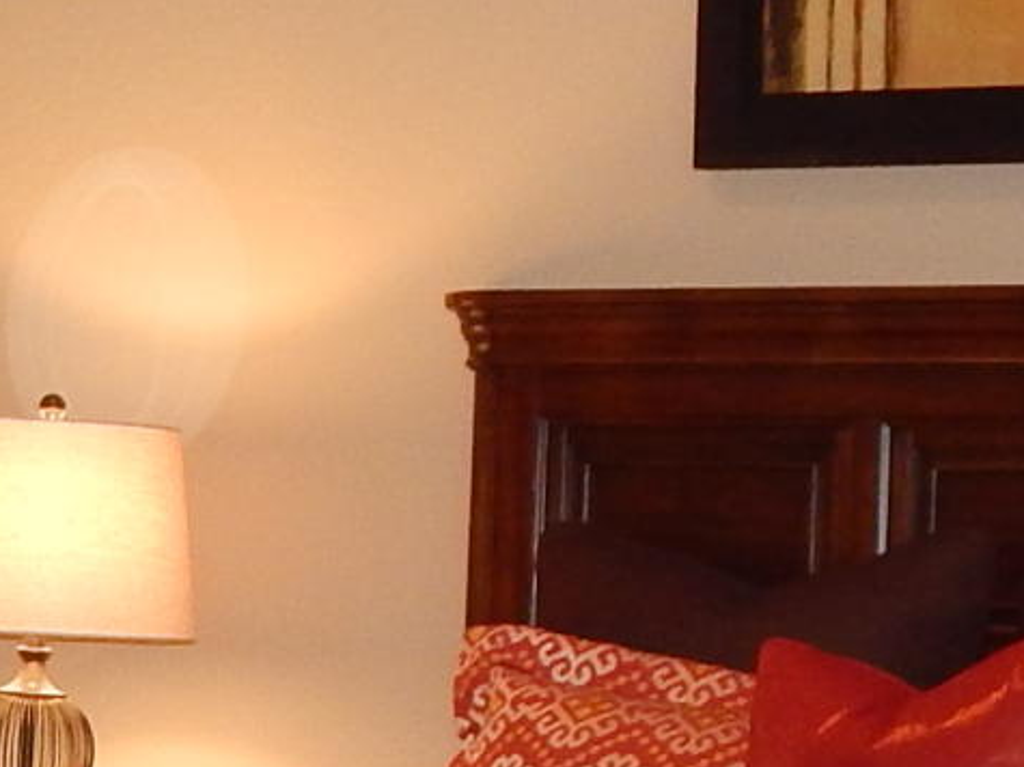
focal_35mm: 139
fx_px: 4111
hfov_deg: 14.1
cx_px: 123
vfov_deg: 10.6
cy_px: 730
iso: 200
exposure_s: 1/30
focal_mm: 4
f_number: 3
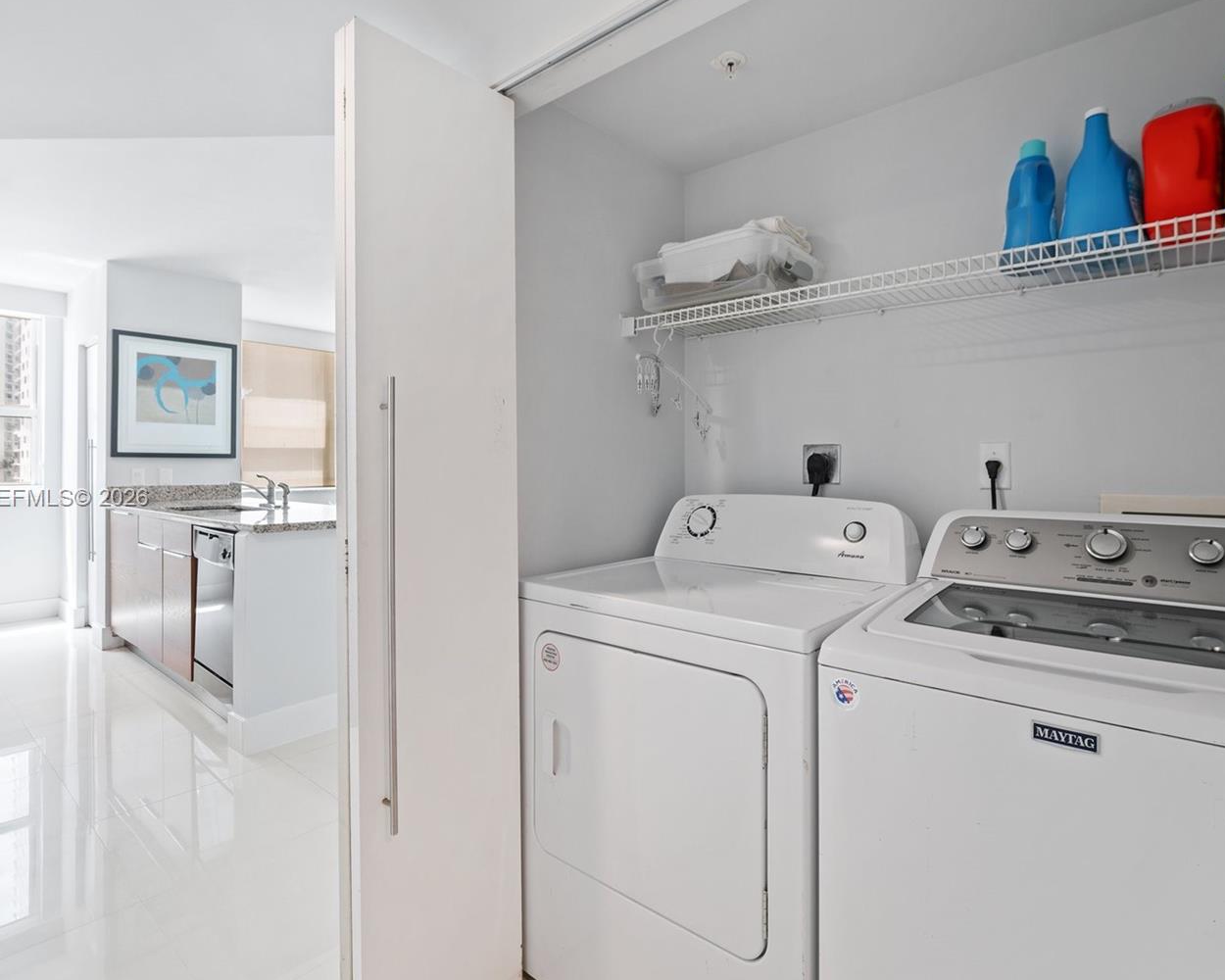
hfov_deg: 86.4
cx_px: 627
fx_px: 653
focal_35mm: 18
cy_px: 499
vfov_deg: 73.8
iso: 200
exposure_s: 1/5
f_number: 8
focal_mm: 15
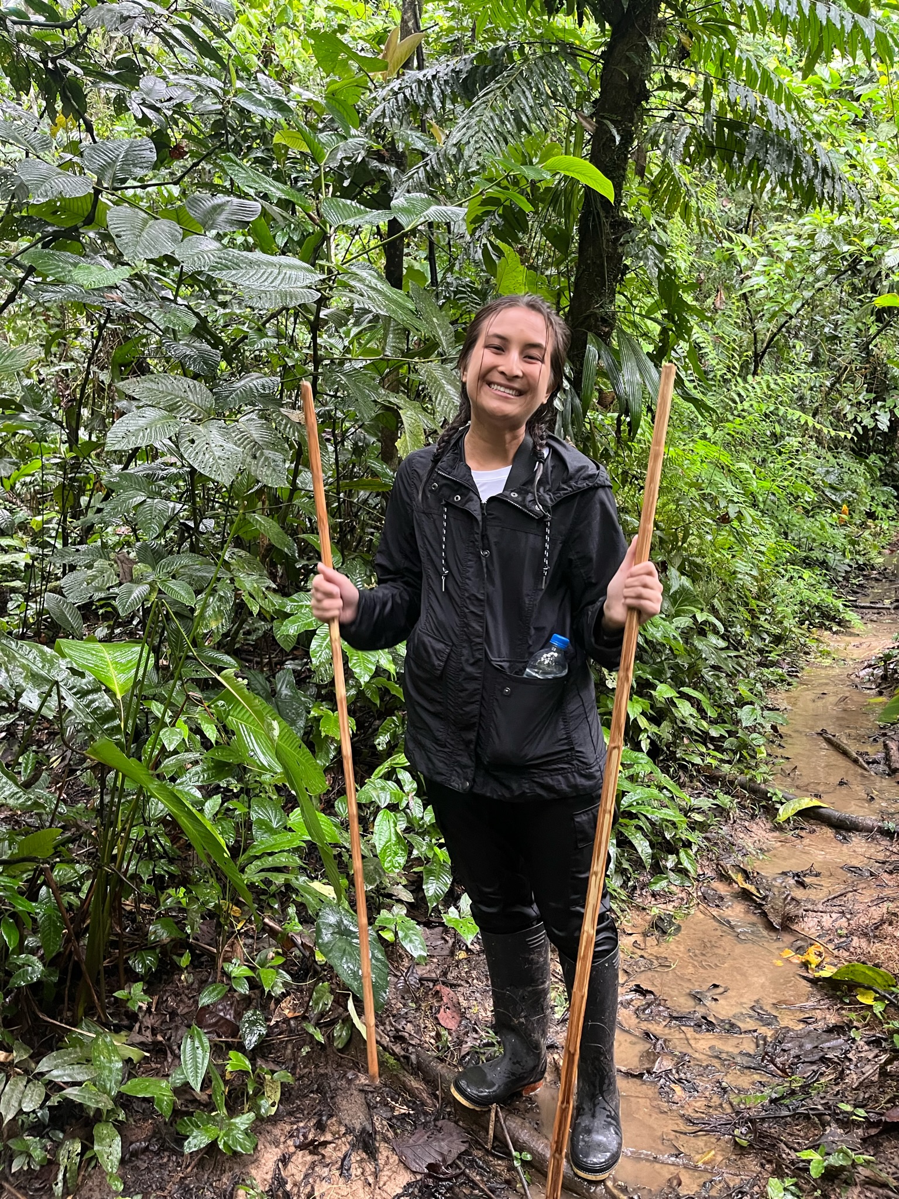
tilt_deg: -8.5
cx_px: 450
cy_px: 600
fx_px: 901
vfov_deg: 67.3
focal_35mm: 26
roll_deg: +0.9
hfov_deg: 53.0
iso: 320
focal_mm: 5.1
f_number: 1.6
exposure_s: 1/60
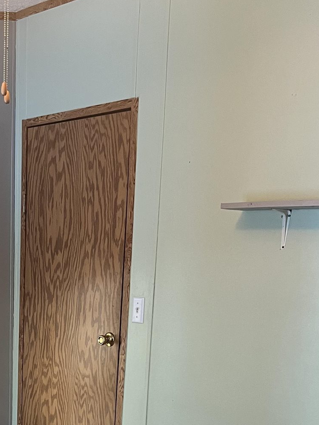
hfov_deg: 23.7
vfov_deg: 30.2
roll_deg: -0.8
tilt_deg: -10.8
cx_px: 23
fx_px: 737
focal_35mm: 60
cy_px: 413
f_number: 1.5
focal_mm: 5.7
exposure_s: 1/60
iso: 250
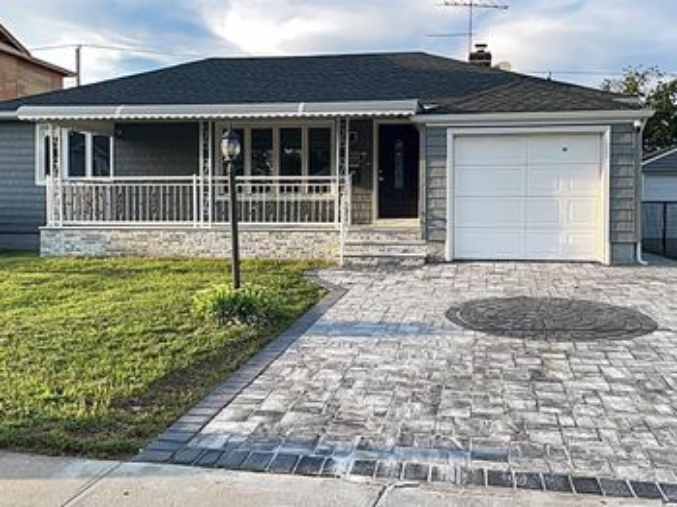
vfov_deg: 48.2
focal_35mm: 29
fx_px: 567
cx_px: 338
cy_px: 254
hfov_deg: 61.7
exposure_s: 1/927
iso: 32
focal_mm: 4.2
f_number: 1.6
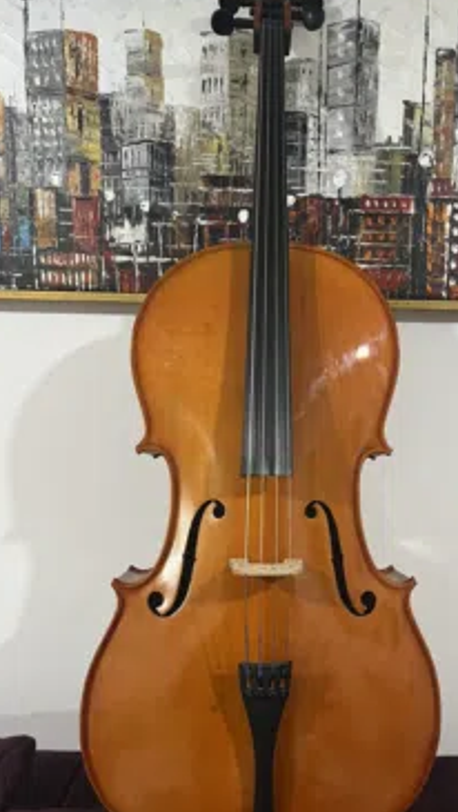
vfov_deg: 62.5
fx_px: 668
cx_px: 302
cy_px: 429
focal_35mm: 31
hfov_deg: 37.5
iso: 500
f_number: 1.6
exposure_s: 1/50
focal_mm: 5.1
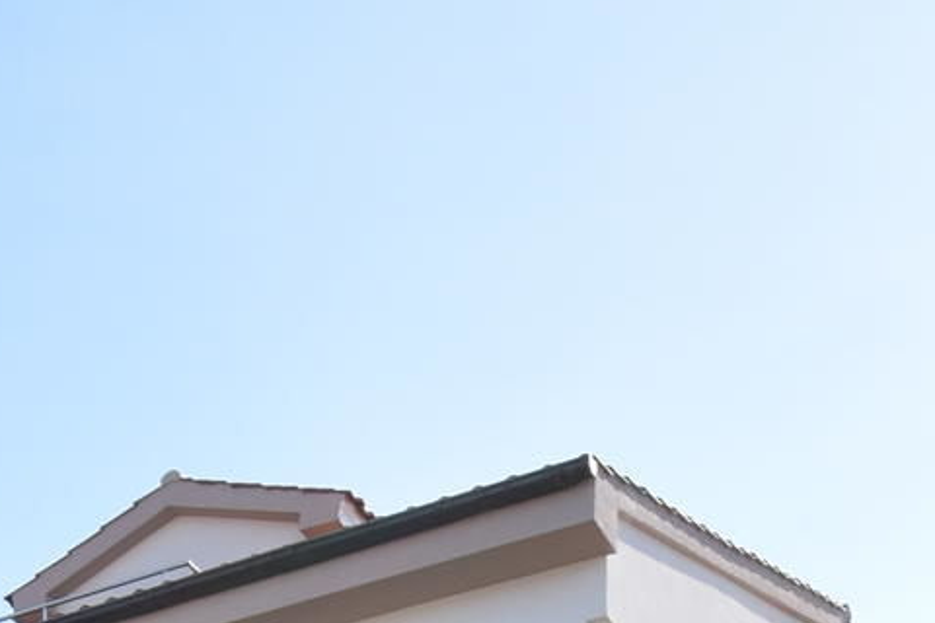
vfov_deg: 14.2
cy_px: 1355
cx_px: -123
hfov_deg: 24.9
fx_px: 1948
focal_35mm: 75
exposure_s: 1/250
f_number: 8
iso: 220
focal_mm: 10
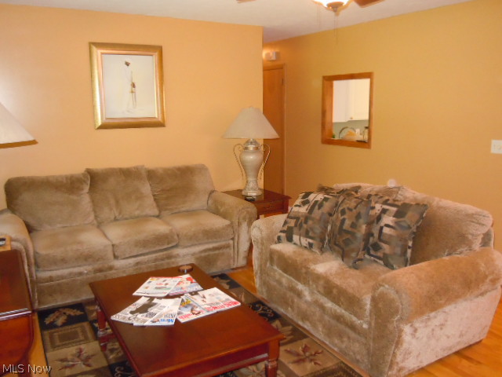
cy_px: 188
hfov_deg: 60.0
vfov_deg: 46.8
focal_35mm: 30
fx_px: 435
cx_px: 251
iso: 800
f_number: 3.5
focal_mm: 5.4
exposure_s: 1/30
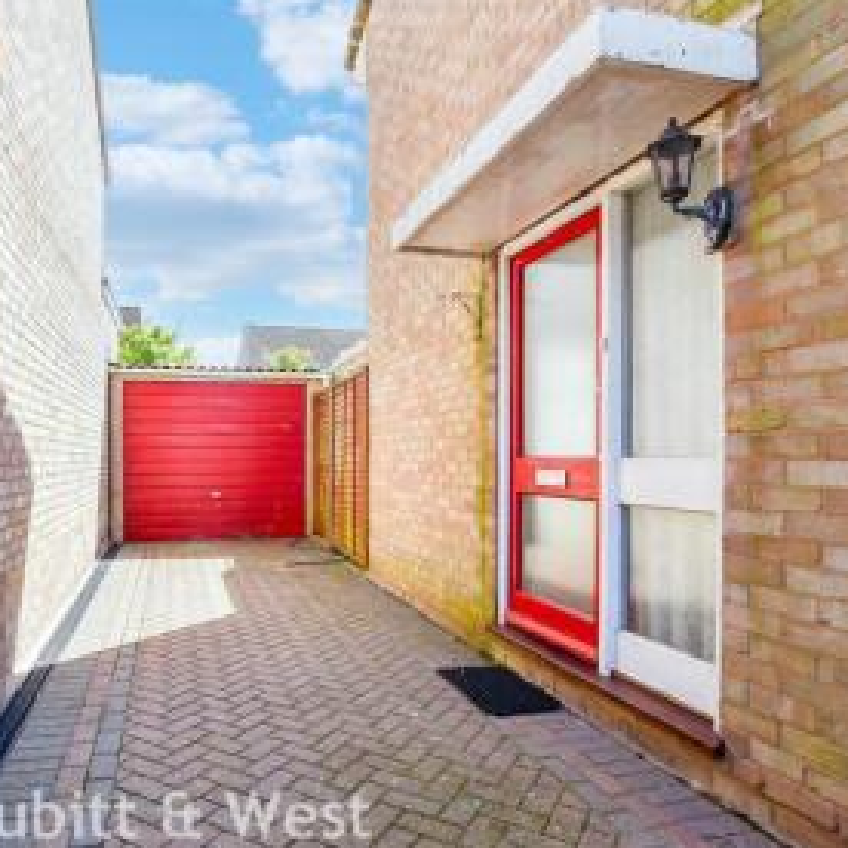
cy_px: 481
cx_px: 363
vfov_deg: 69.3
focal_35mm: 22
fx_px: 610
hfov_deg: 69.3
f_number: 8
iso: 160
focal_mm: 10
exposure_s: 1/320
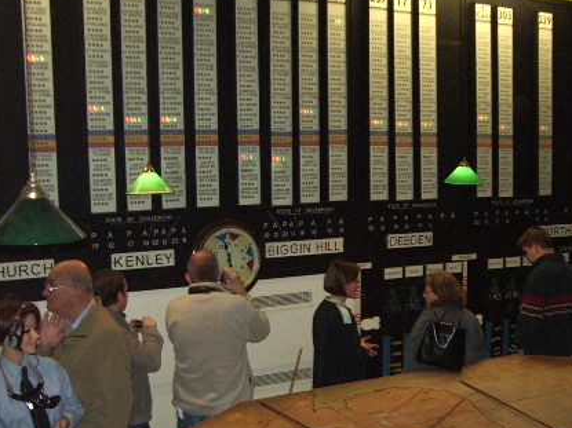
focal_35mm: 54
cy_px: 311
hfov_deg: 35.1
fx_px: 892
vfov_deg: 26.7
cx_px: 390
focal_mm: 5.8
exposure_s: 1/40
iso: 200
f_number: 2.6
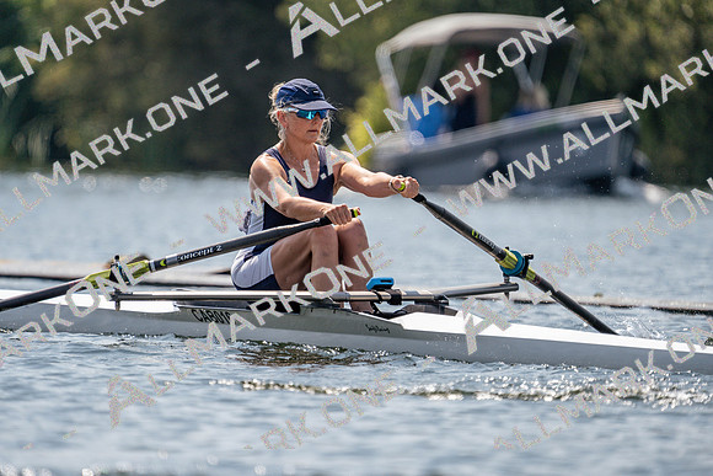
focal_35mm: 600
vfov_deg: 2.3
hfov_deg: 3.4
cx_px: 356
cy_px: 238
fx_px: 11886
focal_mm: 600
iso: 200
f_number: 6.3
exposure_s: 1/1600
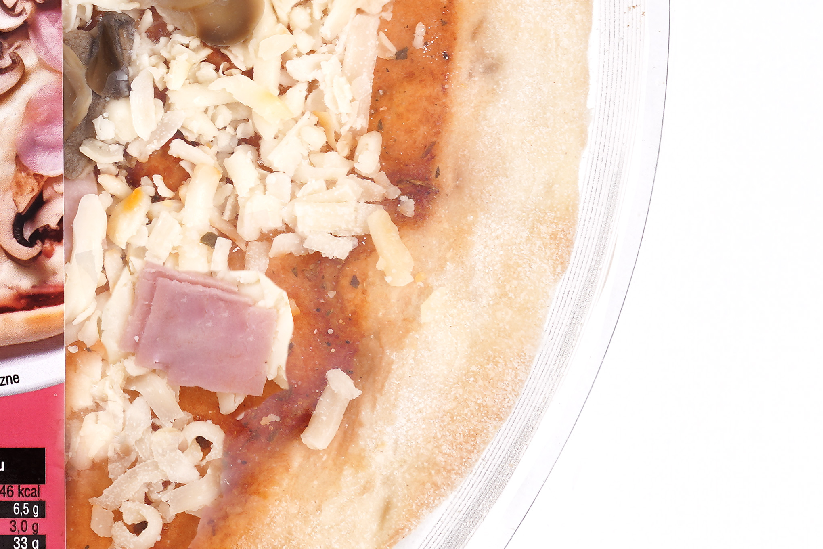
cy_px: -17
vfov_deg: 7.0
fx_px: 4458
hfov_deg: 10.3
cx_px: -320
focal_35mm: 195
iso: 100
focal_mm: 50
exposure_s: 1/125
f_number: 8
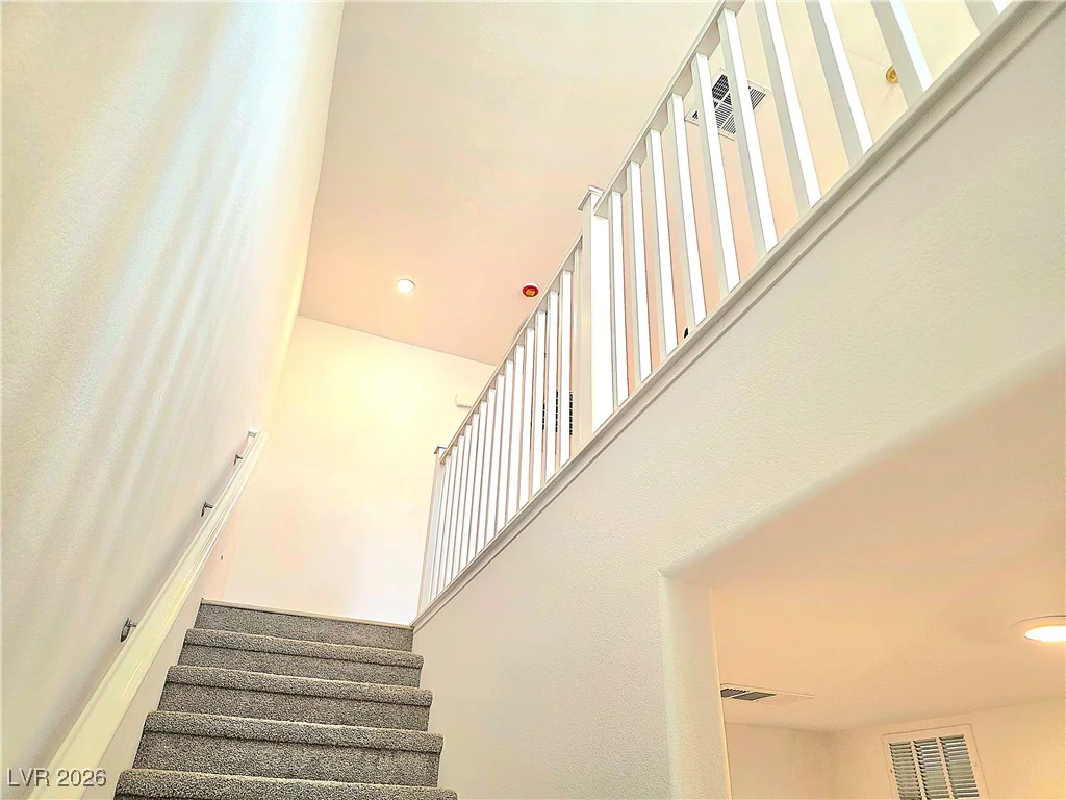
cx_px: 533
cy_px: 400
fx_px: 708
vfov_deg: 58.9
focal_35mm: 23
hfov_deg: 73.9
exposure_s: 1/120
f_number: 1.7
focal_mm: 6.3
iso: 125
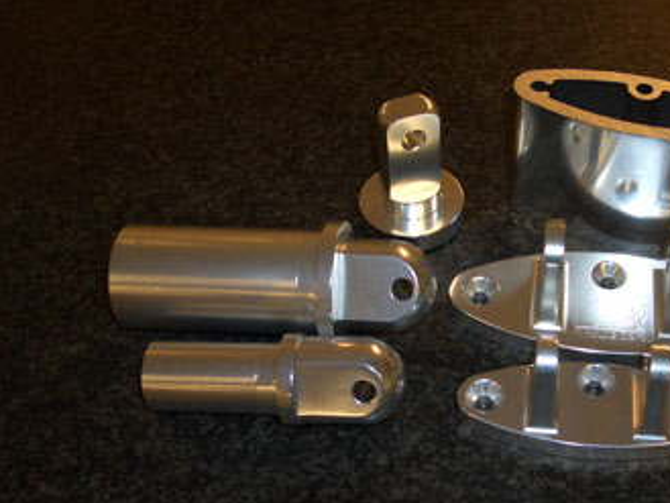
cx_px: 478
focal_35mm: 52
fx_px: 1007
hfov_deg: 36.2
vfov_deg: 28.0
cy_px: 309
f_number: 2.6
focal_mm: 5.8
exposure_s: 1/60
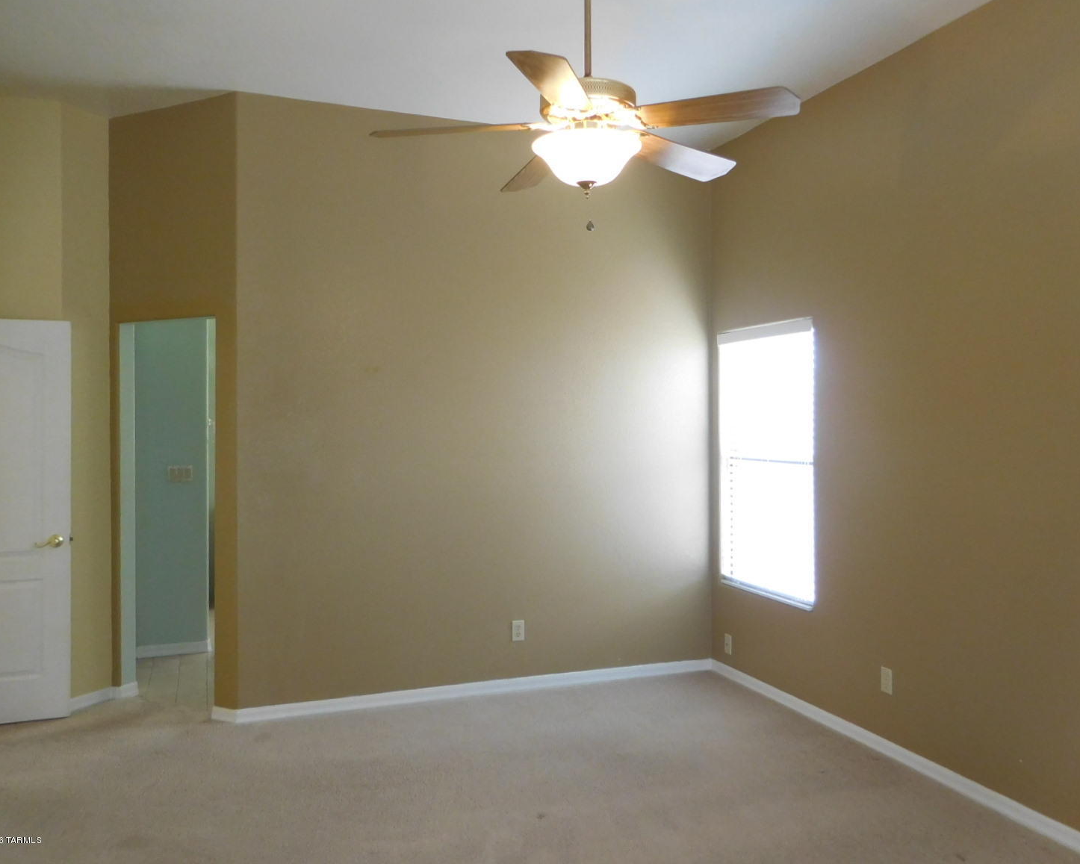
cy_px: 422
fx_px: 863
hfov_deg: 64.0
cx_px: 569
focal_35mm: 27
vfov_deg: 53.2
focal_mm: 4.5
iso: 280
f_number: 3.3
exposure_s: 1/30
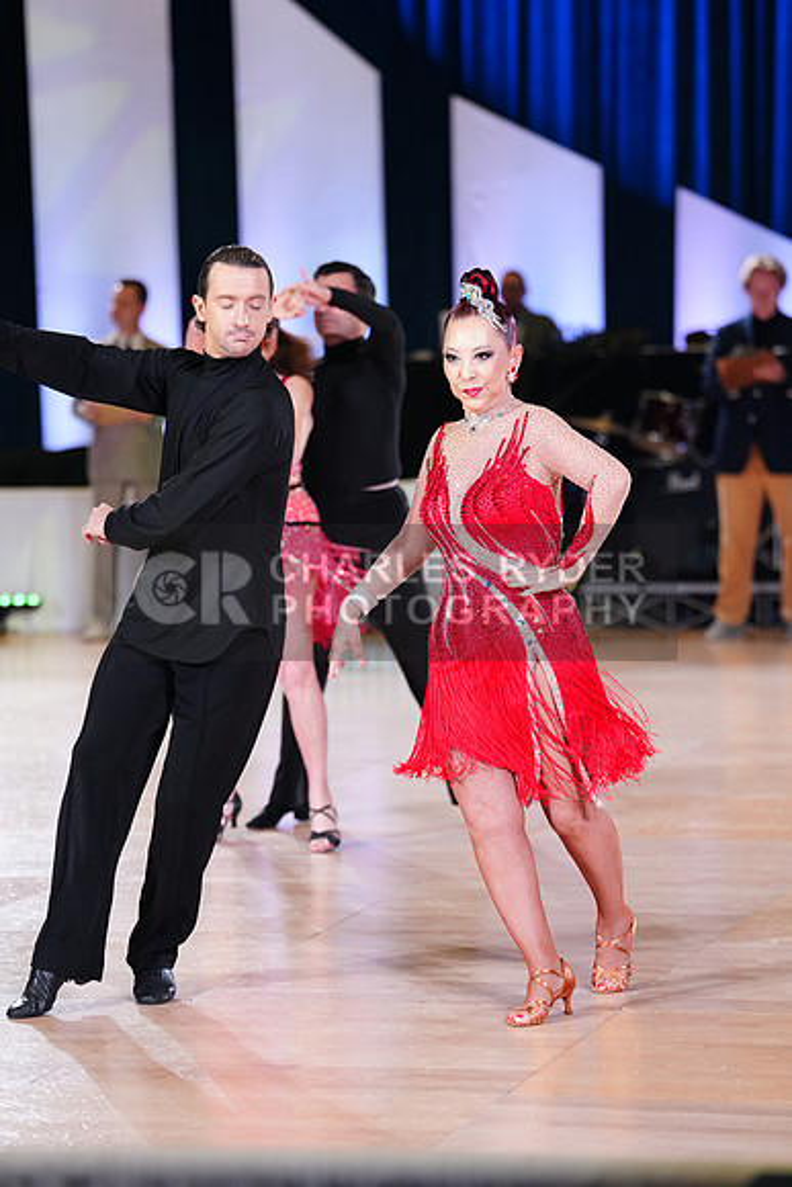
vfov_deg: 16.6
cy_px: 594
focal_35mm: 123
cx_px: 396
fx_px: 4056
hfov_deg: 11.2
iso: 2000
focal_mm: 123
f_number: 2.8
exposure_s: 1/400
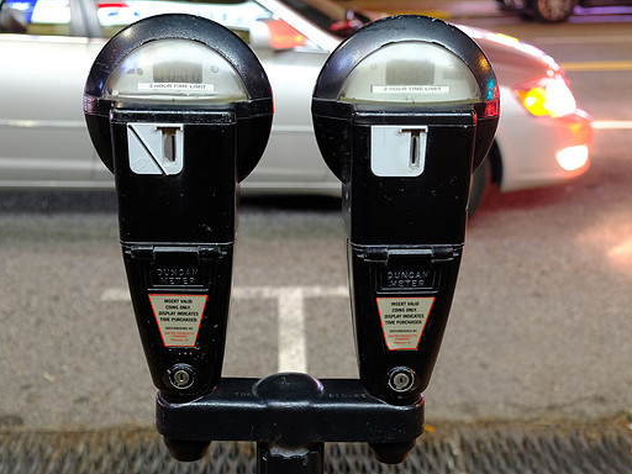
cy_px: 238
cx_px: 290
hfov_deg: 38.9
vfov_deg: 29.7
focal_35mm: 49
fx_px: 895
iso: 1600
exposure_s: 1/10
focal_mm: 30.2
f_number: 4
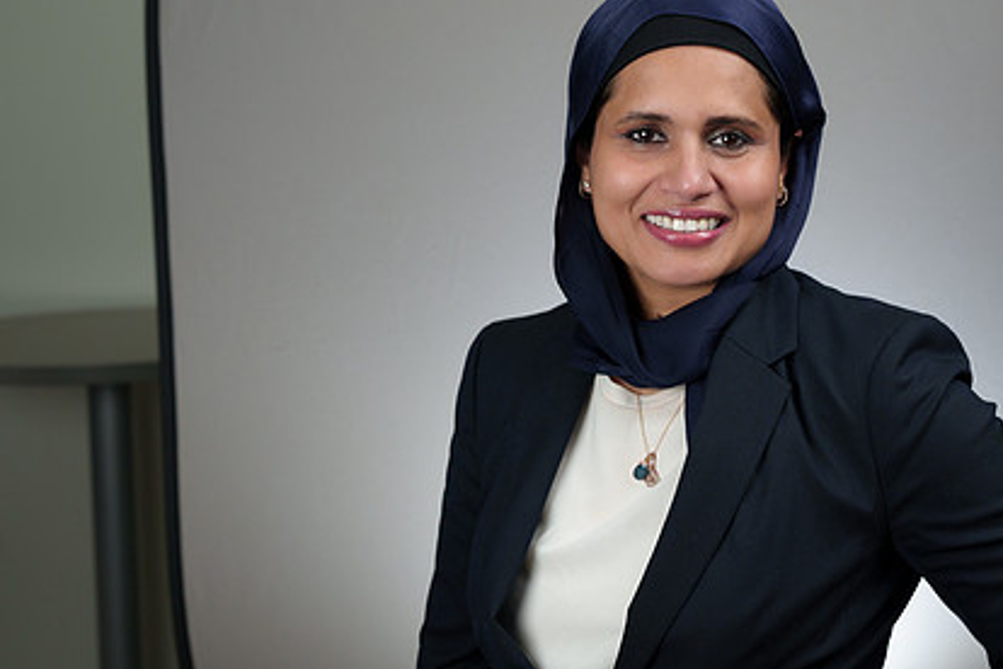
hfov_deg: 28.7
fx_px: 1950
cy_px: 244
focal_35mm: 70
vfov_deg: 19.4
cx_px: 644
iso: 640
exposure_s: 1/250
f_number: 4
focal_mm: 50
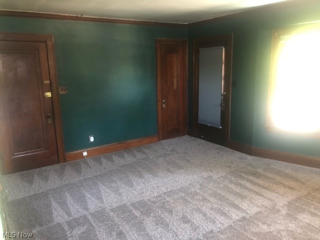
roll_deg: +1.0
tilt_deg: -10.6
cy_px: 120
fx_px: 259
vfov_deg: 49.7
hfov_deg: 63.4
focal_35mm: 28
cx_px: 160
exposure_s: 1/5
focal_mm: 3.99
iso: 100
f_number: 1.8
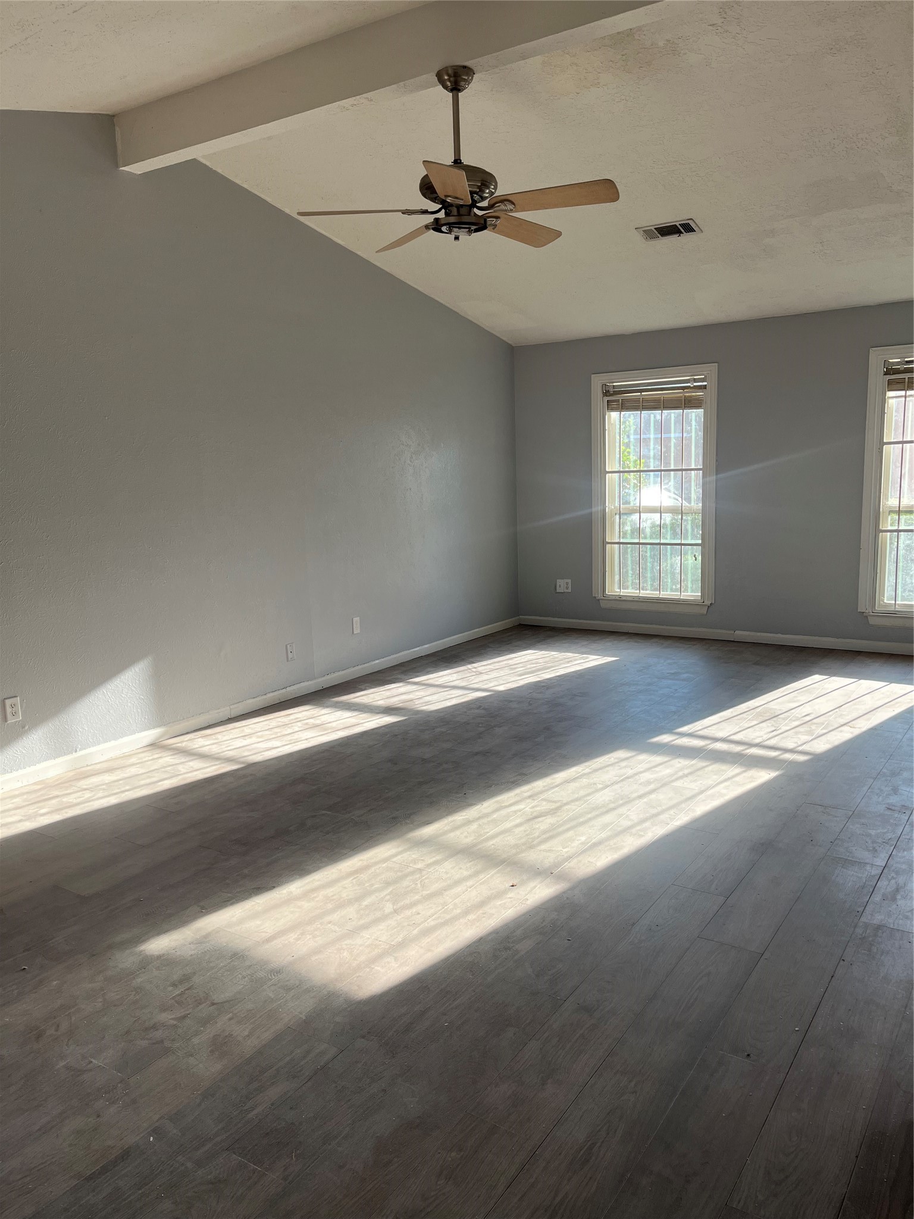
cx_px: 457
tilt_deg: -9.8
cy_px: 610
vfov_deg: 67.3
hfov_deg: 53.1
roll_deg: +1.8
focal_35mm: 26
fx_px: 915
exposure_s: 1/247
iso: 40
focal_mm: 5.1
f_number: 1.6
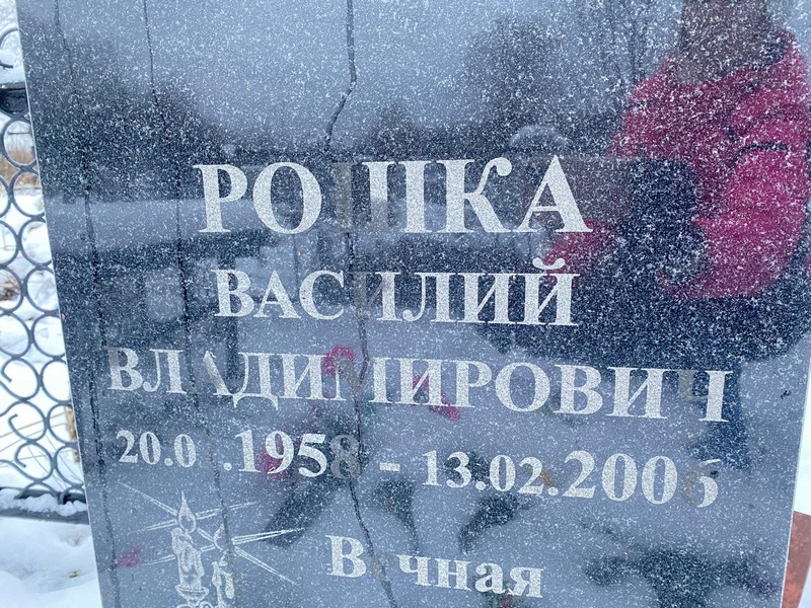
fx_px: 609
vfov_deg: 53.1
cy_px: 304
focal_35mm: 26
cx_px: 406
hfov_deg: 67.3
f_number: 1.8
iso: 250
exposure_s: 1/60
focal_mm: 4.25
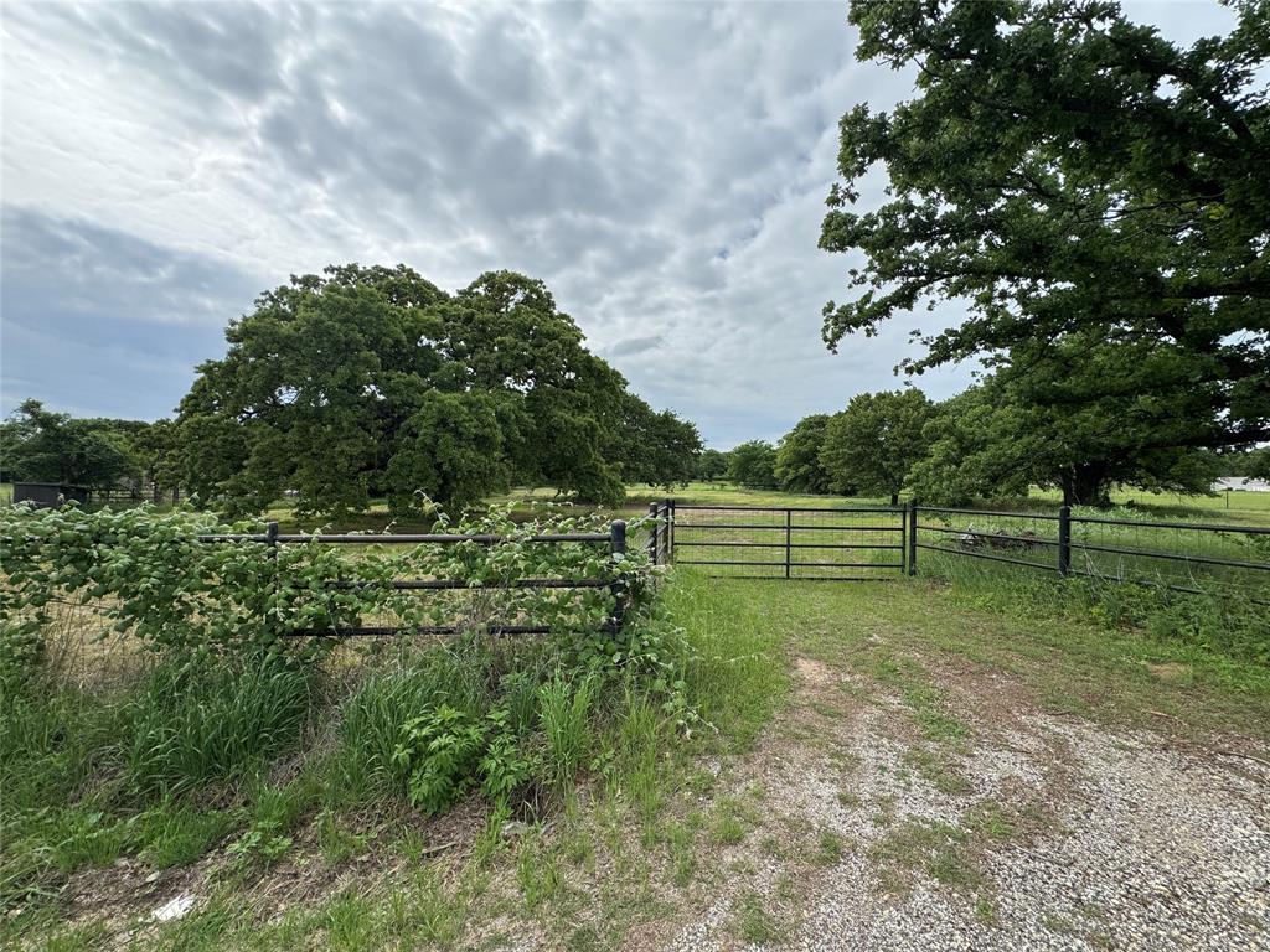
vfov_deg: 85.7
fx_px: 514
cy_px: 476
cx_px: 635
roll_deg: -1.3
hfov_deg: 102.1
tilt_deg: -0.8
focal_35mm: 14
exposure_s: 1/1976
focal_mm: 2.22
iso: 50
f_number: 2.2
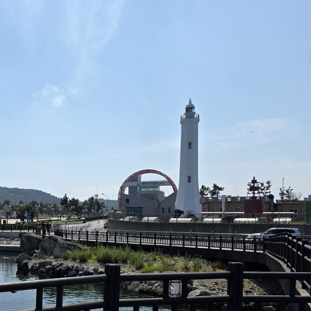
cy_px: 231
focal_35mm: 41
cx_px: 35
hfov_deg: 38.3
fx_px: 417
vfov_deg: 39.9
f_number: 1.7
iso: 64
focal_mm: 6.3
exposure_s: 1/7944
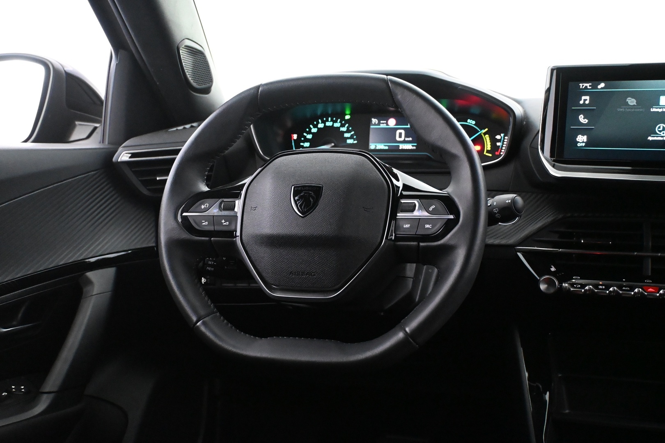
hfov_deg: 49.6
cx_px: 332
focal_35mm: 39
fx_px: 720
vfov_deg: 34.2
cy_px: 222
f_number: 4.5
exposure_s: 1/40
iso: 8000
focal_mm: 26
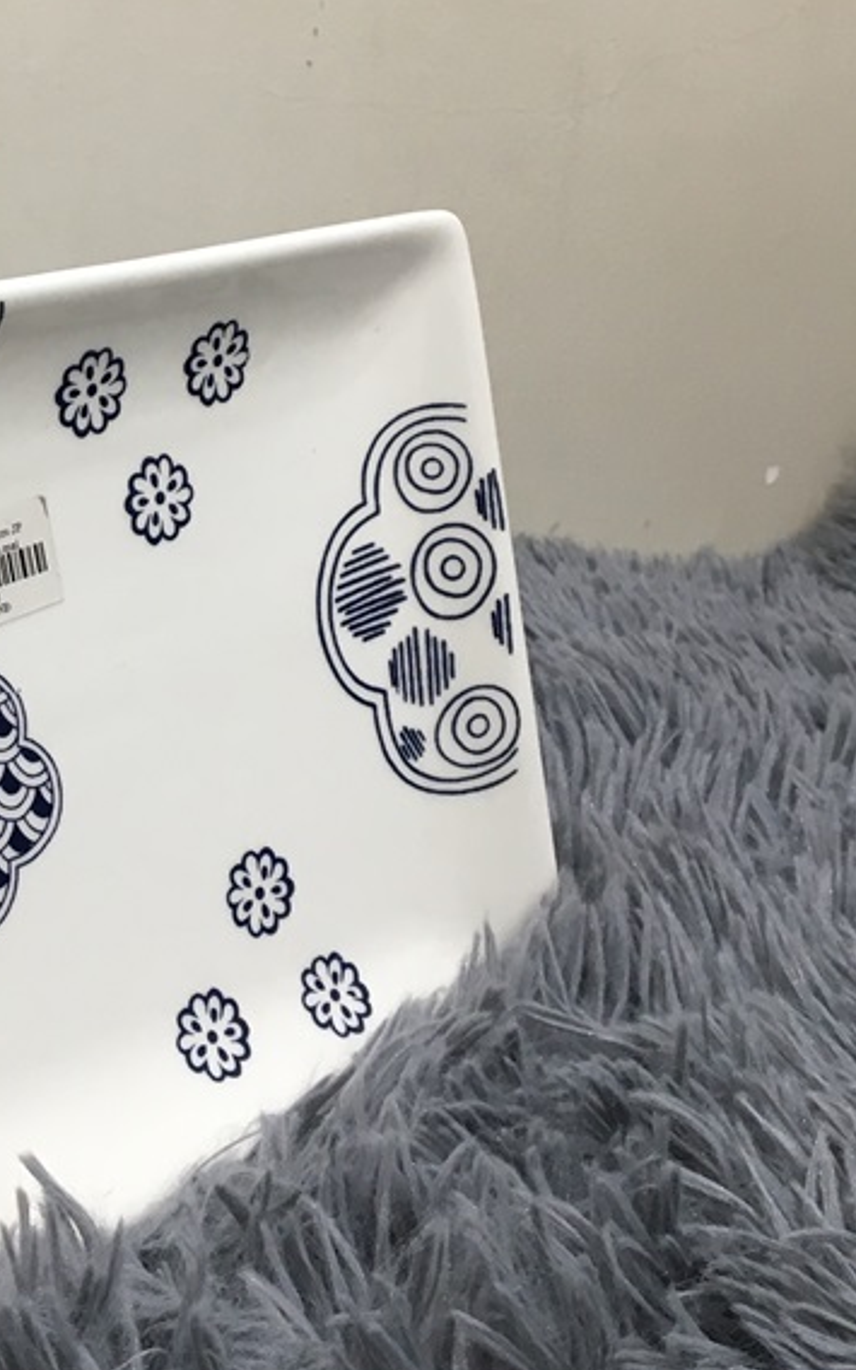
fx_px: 2426
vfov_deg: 31.3
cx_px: -65
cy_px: 461
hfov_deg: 19.3
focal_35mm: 65
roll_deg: -3.3
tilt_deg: -14.5
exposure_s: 1/33
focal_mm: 4.15
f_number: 2.2
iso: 80
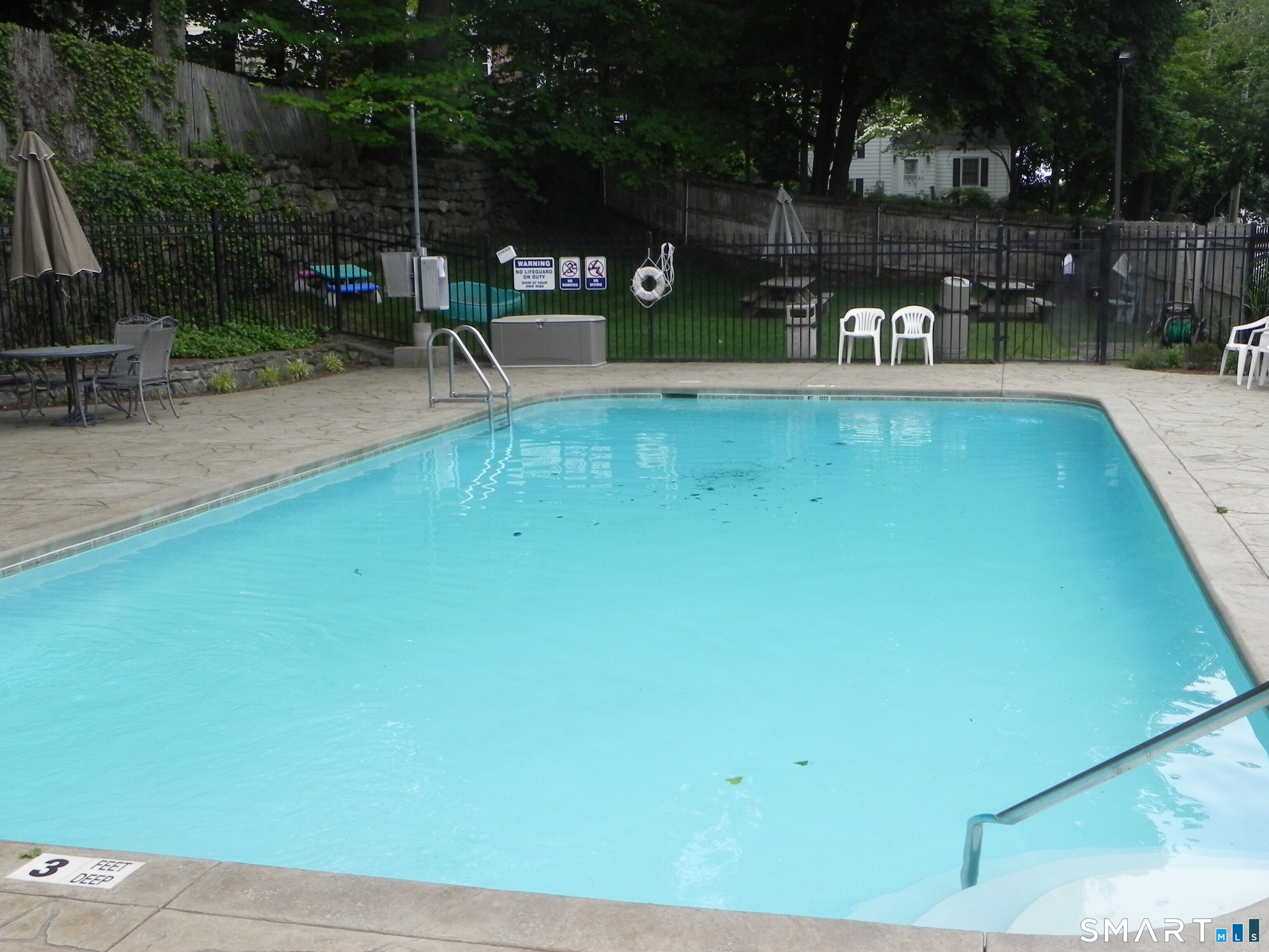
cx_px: 634
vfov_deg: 38.7
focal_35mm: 37
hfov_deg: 50.1
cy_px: 476
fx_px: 1356
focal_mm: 6.6
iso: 160
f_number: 5.6
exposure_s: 1/215
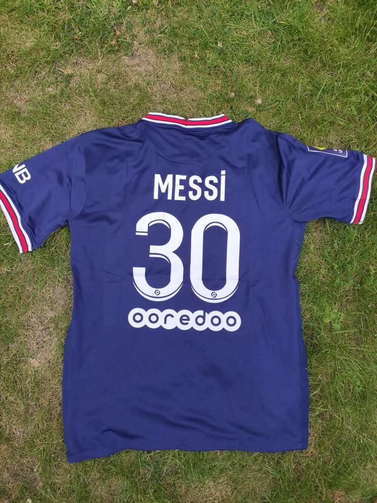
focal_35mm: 26
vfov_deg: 67.3
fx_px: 377
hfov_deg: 53.1
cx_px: 188
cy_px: 252
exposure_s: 1/795
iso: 112
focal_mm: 4.77
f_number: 1.75
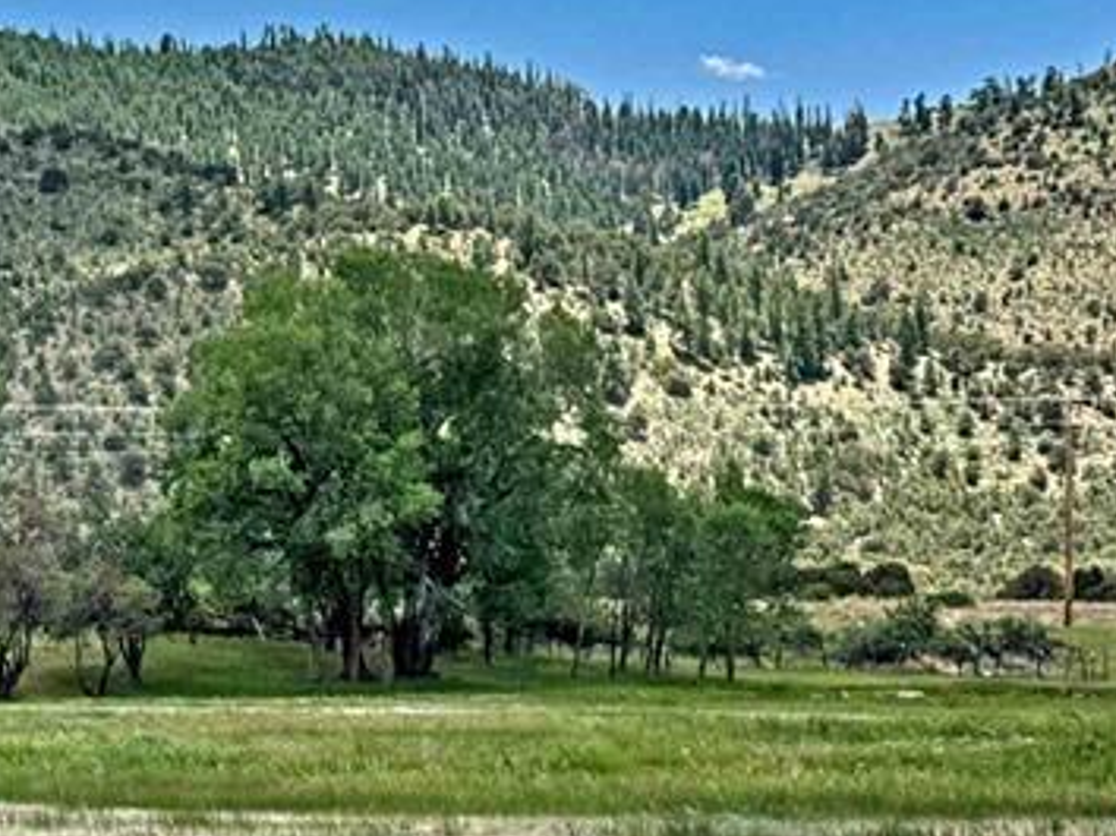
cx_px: -110
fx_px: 4478
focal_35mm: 139
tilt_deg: +0.4
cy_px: 593
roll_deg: -0.2
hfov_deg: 13.9
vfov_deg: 10.6
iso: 64
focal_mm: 6.76
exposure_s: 1/3257
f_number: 1.78
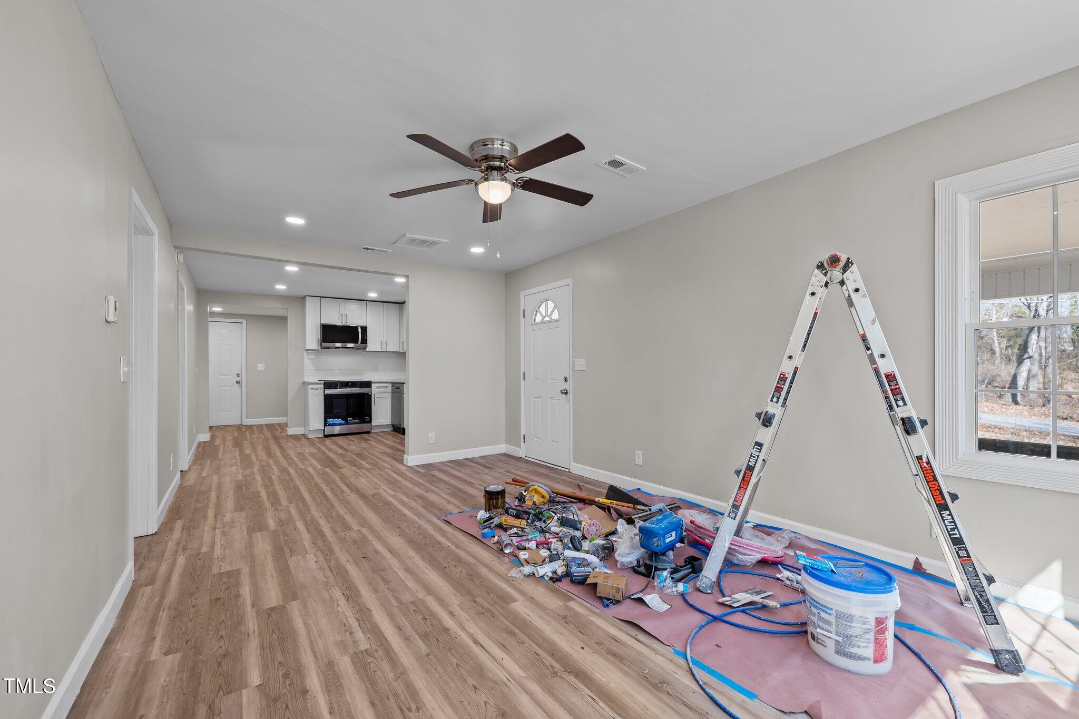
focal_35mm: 14
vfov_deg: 81.2
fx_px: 420
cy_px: 360
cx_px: 540
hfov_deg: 104.3
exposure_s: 1/10
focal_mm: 14
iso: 200
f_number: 6.3
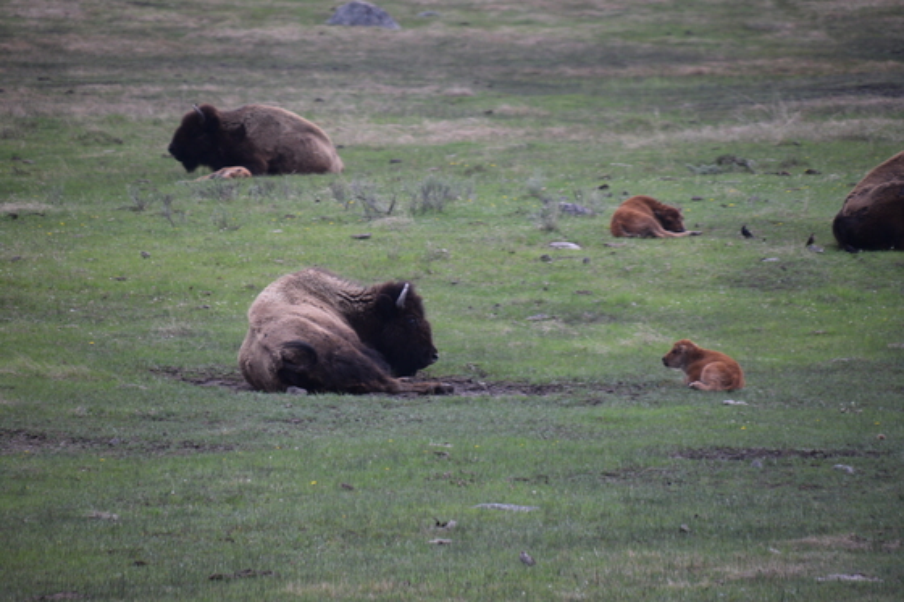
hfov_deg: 4.6
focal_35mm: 450
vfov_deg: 3.1
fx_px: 11296
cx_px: 452
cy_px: 301
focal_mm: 300
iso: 400
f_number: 6.3
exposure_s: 1/250
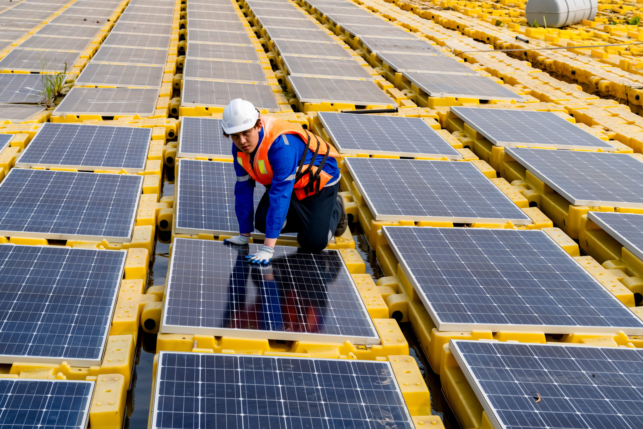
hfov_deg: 28.8
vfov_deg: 19.5
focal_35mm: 70
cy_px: 214
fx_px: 1250
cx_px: 322
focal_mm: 70
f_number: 9
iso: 100
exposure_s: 1/190
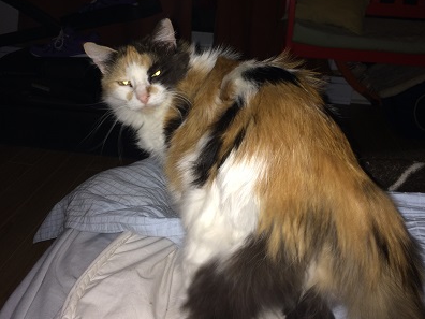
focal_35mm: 39
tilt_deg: -18.1
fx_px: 479
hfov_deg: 47.9
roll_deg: -2.8
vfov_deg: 36.3
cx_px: 214
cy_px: 98
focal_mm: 4.15
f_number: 2.2
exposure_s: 1/16
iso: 32
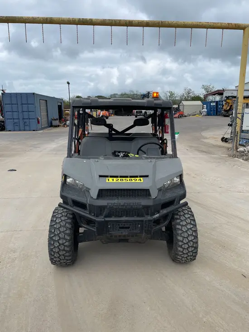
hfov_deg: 53.1
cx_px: 124
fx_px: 249
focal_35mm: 26
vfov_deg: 67.3
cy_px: 166
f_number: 1.6
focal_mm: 4.2
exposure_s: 1/2132
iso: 32
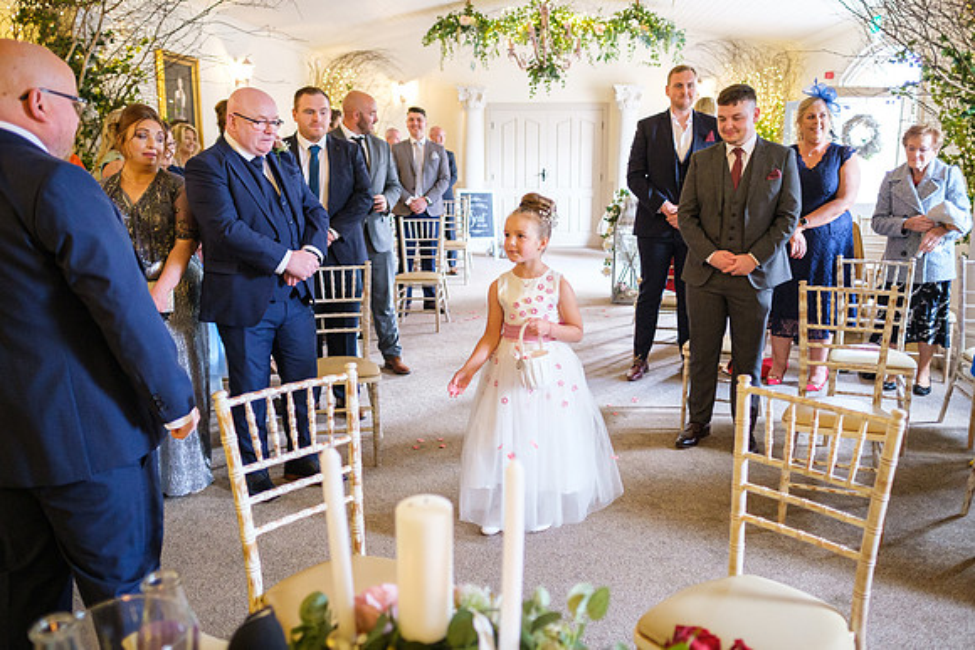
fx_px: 748
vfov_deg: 47.0
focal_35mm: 28
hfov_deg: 66.2
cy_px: 309
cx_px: 508
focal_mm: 16
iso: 2000
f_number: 1.8
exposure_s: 1/160
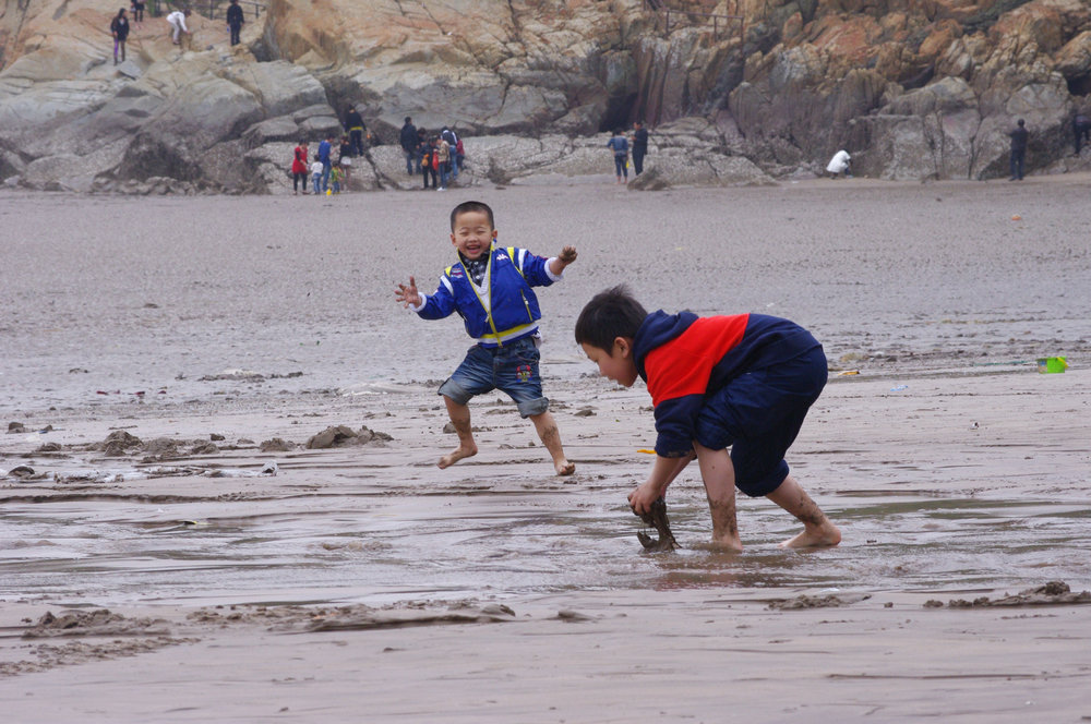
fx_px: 5660
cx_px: 546
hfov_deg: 11.0
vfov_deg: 7.3
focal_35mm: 187
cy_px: 362
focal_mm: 125
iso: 800
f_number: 14
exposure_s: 1/400
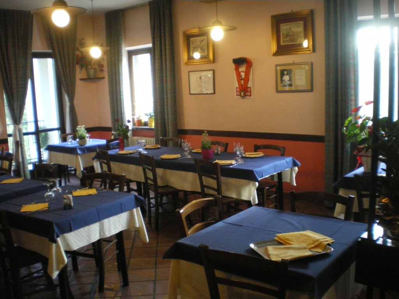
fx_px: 415
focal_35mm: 36
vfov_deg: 39.7
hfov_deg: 51.4
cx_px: 200
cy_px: 150
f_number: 3.1
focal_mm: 6.3
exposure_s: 1/50
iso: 500
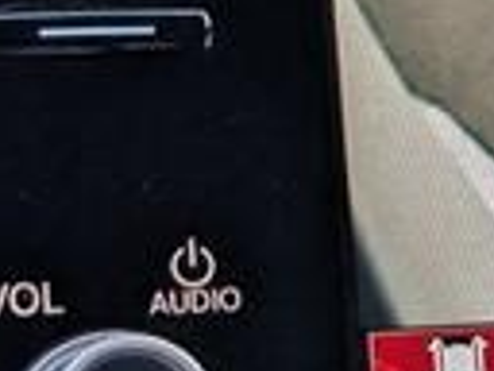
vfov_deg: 6.0
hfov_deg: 7.8
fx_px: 3496
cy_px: -228
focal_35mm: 245
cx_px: 915
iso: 31
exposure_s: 1/179
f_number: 1.68
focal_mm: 6.9
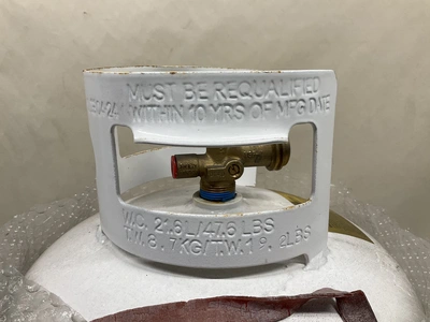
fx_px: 360
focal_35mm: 29
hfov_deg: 61.7
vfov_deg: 48.2
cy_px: 161
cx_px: 215
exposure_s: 1/120
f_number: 1.8
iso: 25
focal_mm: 3
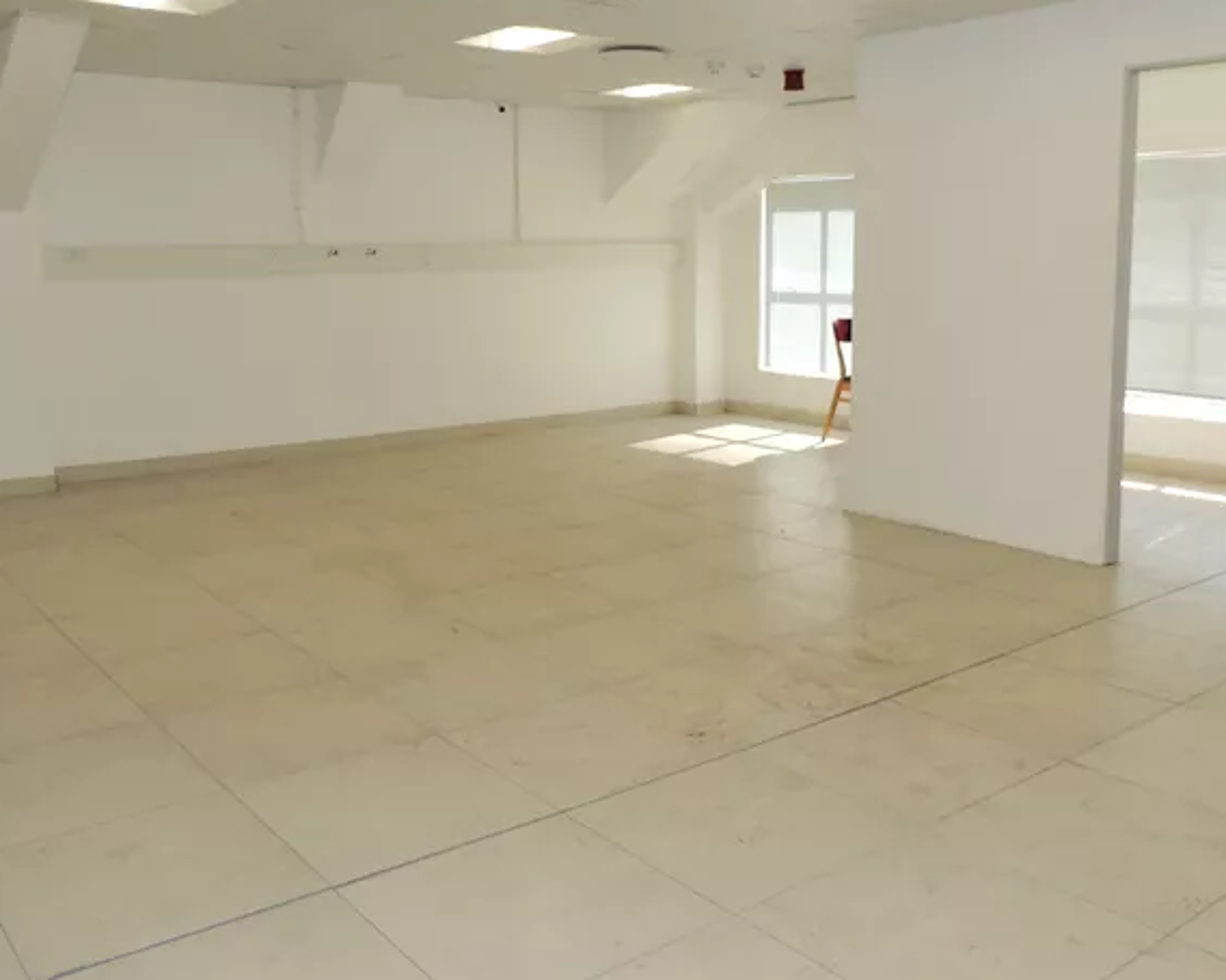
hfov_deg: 54.2
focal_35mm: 33
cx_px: 607
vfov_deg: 44.3
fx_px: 1197
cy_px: 389
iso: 100
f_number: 3
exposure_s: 1/160
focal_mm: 4.3
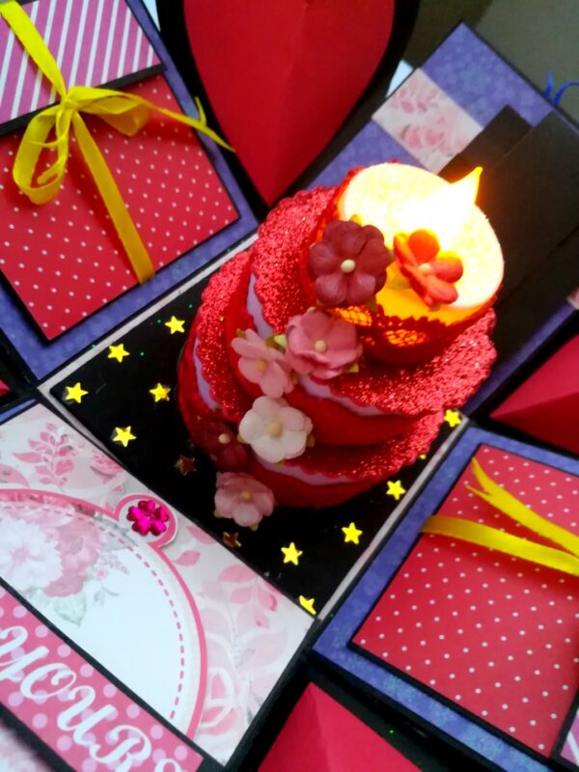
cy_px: 386
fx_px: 580
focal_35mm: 26
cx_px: 290
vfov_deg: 67.3
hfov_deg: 53.1
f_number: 2.2
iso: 400
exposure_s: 1/33.3
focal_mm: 3.83
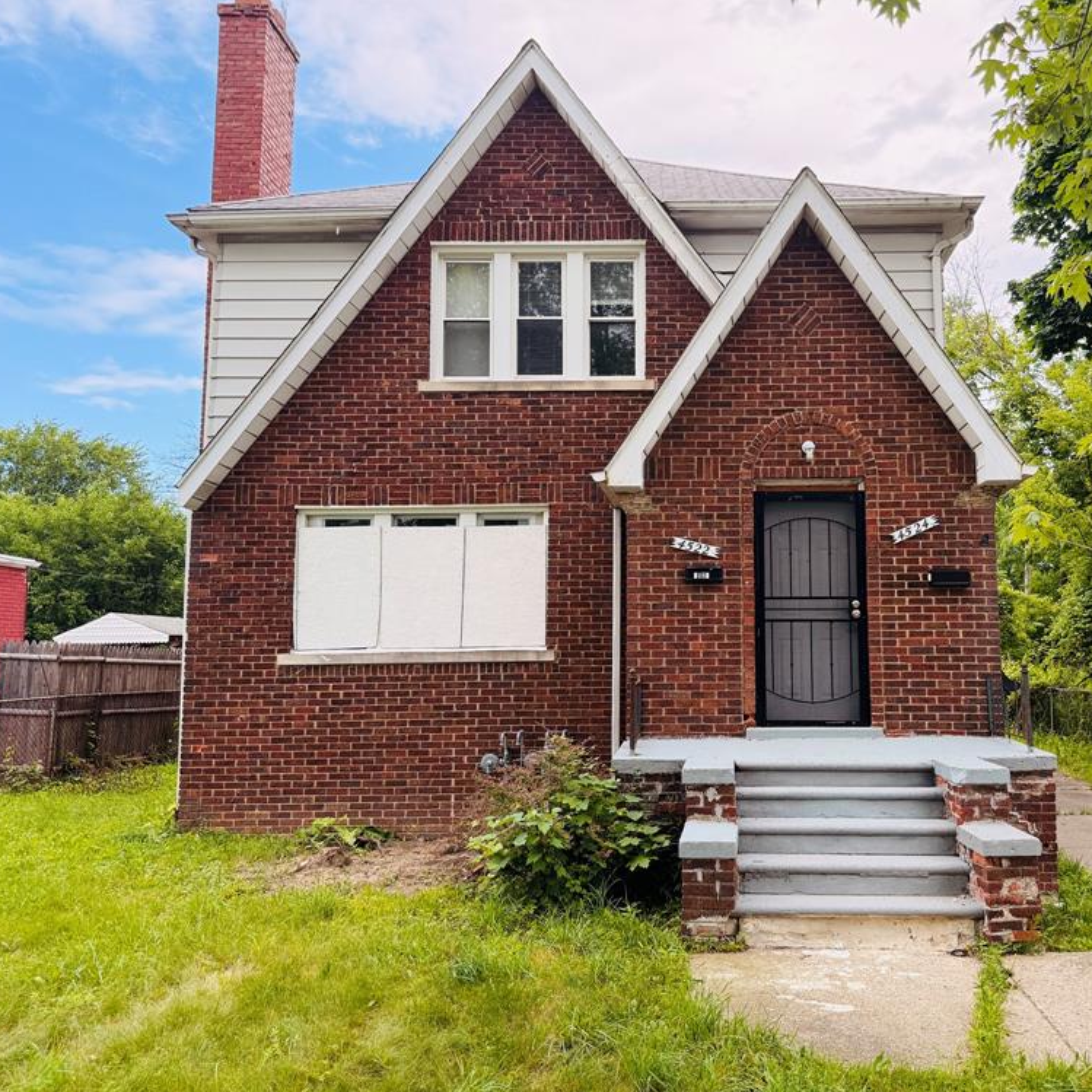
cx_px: 685
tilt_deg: +6.8
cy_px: 535
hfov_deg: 55.0
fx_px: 1035
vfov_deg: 55.6
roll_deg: +0.2
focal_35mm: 29
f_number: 1.78
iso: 100
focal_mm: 6.76
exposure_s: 1/796
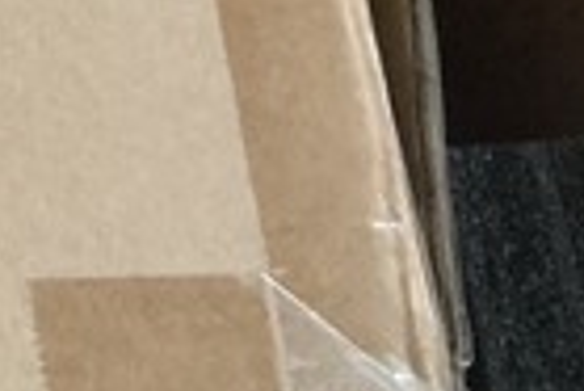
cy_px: -259
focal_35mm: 169
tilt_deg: -64.8
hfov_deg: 10.6
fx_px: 2744
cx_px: -756
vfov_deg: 7.9
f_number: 1.8
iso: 500
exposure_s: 1/30
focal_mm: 3
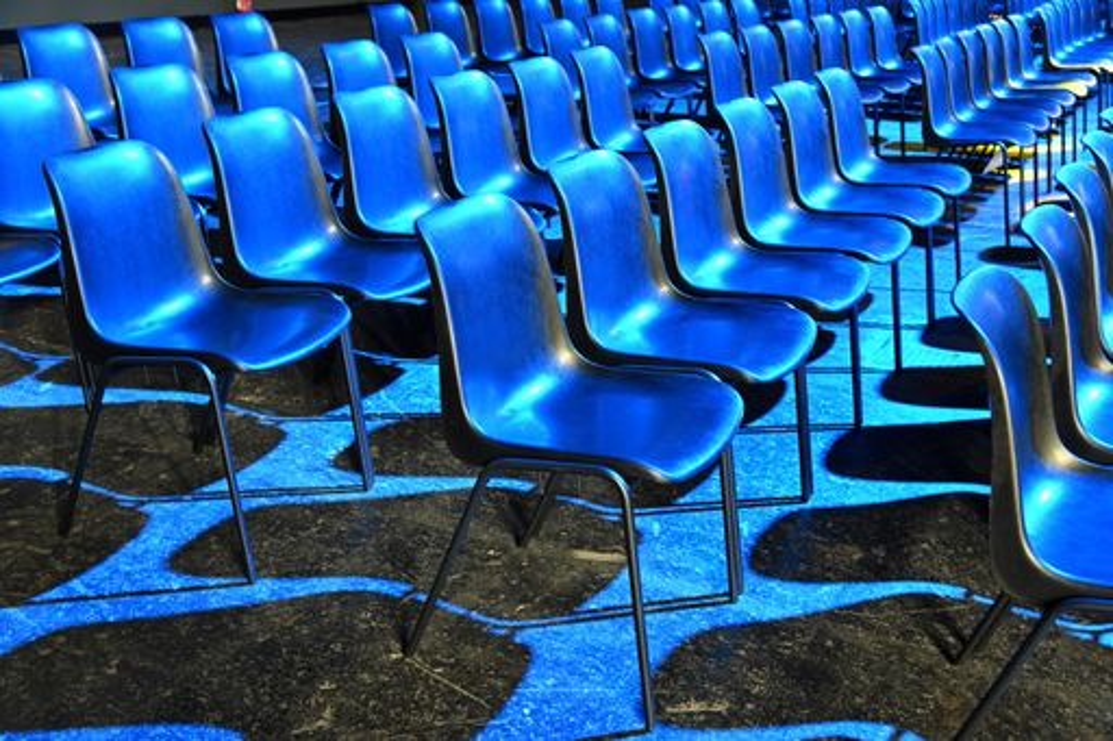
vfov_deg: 35.0
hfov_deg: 50.7
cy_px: 370
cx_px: 556
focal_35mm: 38
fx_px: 1174
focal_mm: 38
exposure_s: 1/15
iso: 5000
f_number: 5
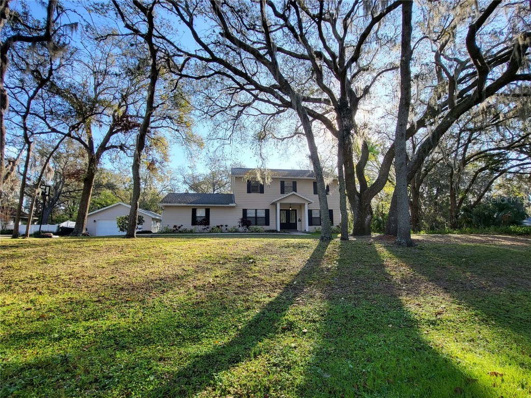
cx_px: 266
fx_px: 199
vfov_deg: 89.9
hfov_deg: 106.2
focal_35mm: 13
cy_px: 199
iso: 32
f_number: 2.2
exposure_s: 1/370
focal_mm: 1.74
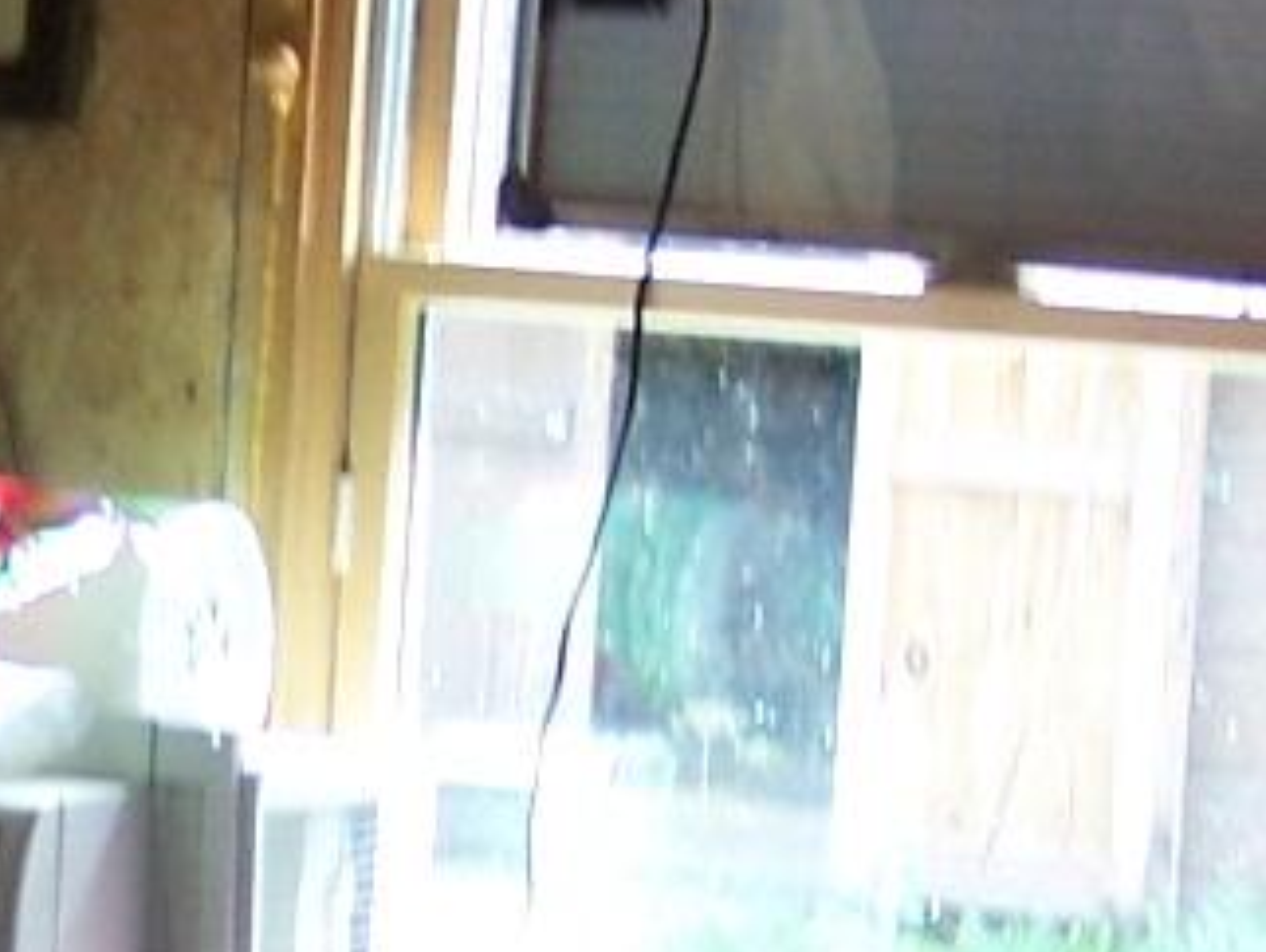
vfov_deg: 8.1
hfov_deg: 10.8
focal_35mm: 183
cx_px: 358
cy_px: 810
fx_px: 6698
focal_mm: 6.3
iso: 80
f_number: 2.8
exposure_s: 1/30
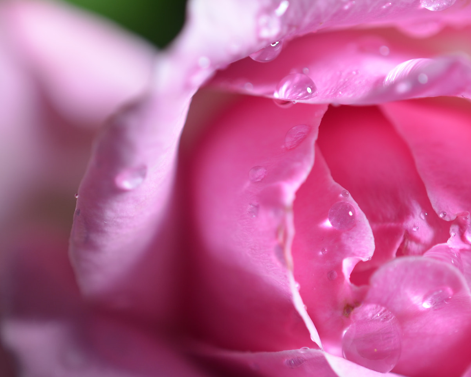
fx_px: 1338
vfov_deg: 16.0
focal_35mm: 96
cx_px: 154
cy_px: 257
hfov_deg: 19.9
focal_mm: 40
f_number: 3.5
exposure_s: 1/125
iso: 100
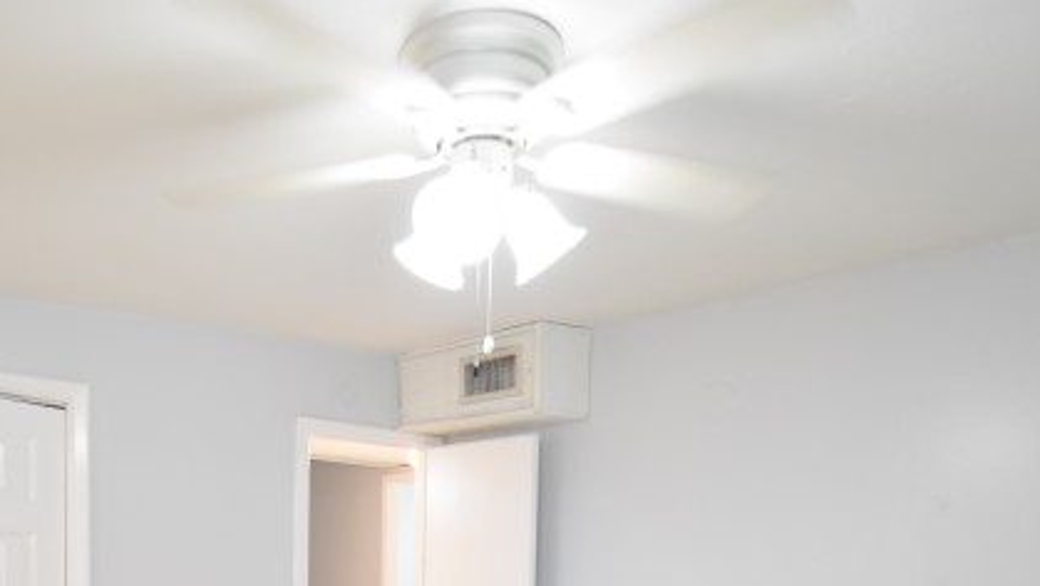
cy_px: 591
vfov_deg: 38.0
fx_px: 745
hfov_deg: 69.4
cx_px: 434
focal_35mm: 27
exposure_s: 1/60
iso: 1600
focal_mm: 10
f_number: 3.5
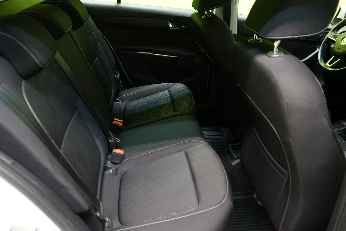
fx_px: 279
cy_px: 116
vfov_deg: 45.0
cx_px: 173
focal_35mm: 29
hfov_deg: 63.7
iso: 1600
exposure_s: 1/30
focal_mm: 29
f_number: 3.5
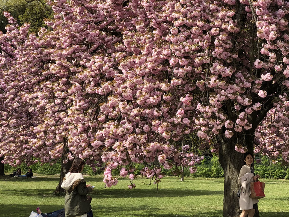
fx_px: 902
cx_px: 256
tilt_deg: +7.5
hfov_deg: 17.9
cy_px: 37
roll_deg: +0.6
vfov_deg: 13.6
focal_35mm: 108
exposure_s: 1/656
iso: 16
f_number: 2.4
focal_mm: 6
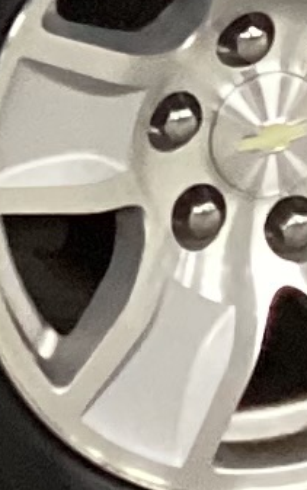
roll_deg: +0.6
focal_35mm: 318
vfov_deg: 6.2
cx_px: -627
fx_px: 4252
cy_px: -800
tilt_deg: -15.1
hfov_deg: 4.0
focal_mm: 3.3
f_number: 2.4
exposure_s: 1/40
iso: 320
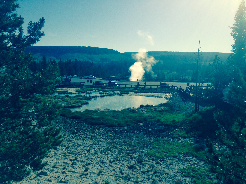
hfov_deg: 55.4
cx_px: 123
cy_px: 92
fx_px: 235
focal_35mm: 33
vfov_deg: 42.9
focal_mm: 4.12
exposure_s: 1/2857
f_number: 2.4
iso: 50
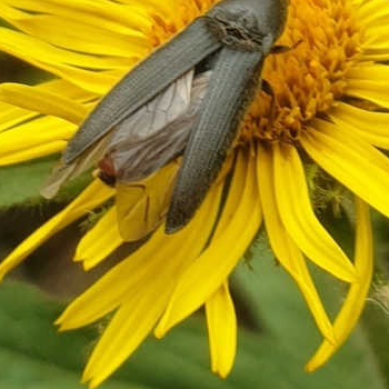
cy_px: 114
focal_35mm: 42
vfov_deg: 39.3
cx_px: 209
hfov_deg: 40.0
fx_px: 534
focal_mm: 4.3
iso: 50
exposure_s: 1/446
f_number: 2.4
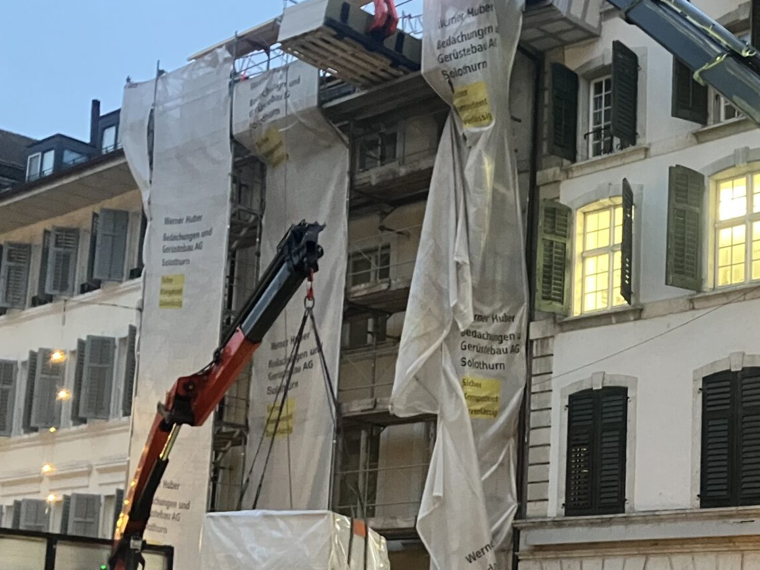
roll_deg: -1.0
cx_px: 655
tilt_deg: +8.9
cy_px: 450
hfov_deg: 30.1
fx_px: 1361
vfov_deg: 23.3
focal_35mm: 62
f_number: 1.8
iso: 500
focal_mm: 3.99
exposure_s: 1/30
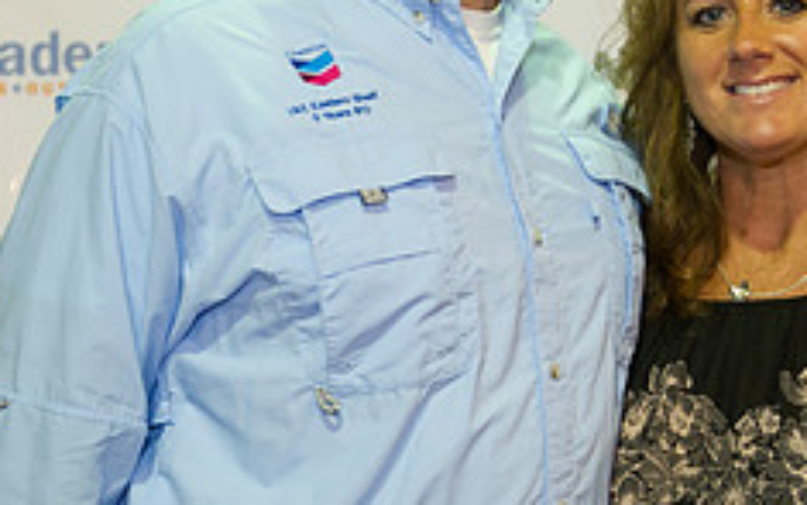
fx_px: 2486
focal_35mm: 113
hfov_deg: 18.4
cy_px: 161
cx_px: 512
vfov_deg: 11.6
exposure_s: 1/60
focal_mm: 45
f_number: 2.8
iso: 1250
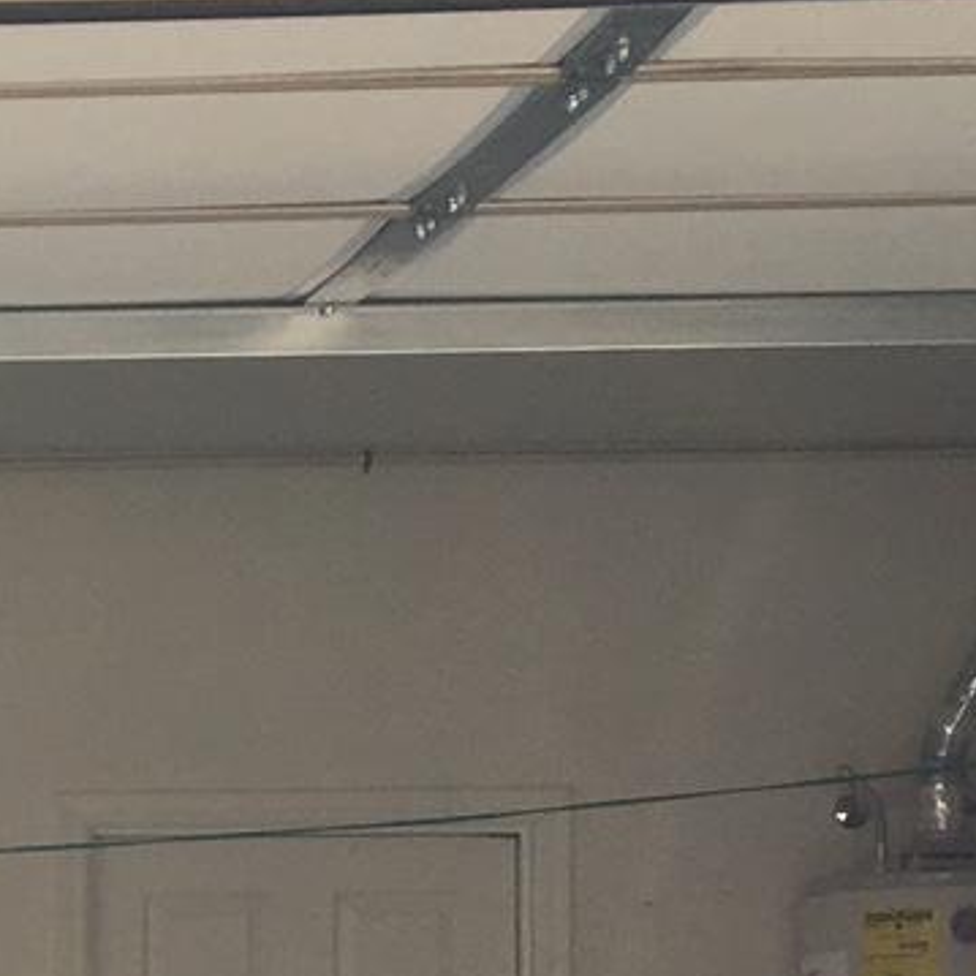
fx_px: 4593
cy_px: 1202
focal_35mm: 144
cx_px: -805
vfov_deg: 11.8
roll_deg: +0.2
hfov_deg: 11.3
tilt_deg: +1.5
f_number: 2.2
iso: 25
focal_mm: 4.15
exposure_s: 1/298
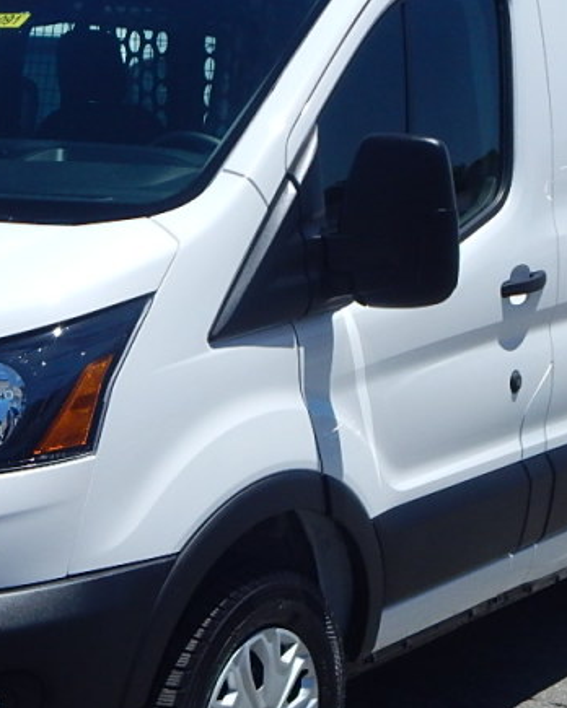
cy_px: 389
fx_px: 1867
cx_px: 112
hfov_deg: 17.1
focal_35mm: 89
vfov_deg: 21.5
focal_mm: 5.6
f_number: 6.5
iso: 125
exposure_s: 1/1000
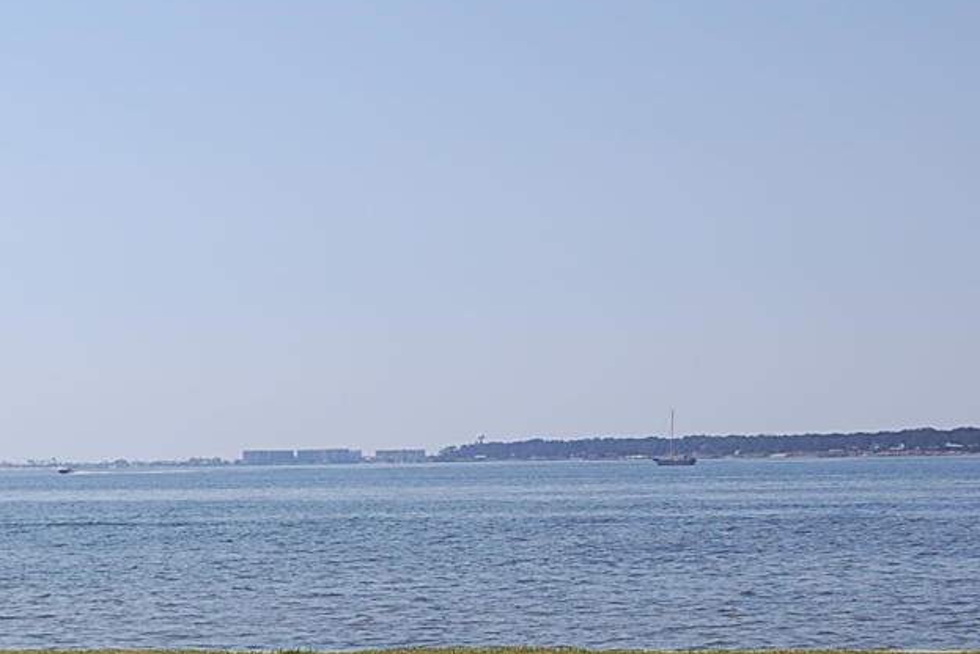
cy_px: 450
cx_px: 24
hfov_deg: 21.0
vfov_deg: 14.5
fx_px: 2560
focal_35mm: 94
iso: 200
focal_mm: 26
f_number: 10
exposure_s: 1/400
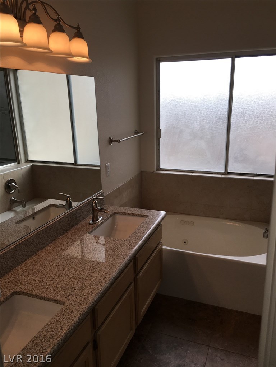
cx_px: 138
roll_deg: +0.6
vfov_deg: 61.6
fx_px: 308
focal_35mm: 29
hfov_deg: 48.3
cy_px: 184
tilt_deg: -15.4
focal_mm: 4.15
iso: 25
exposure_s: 1/144
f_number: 2.2
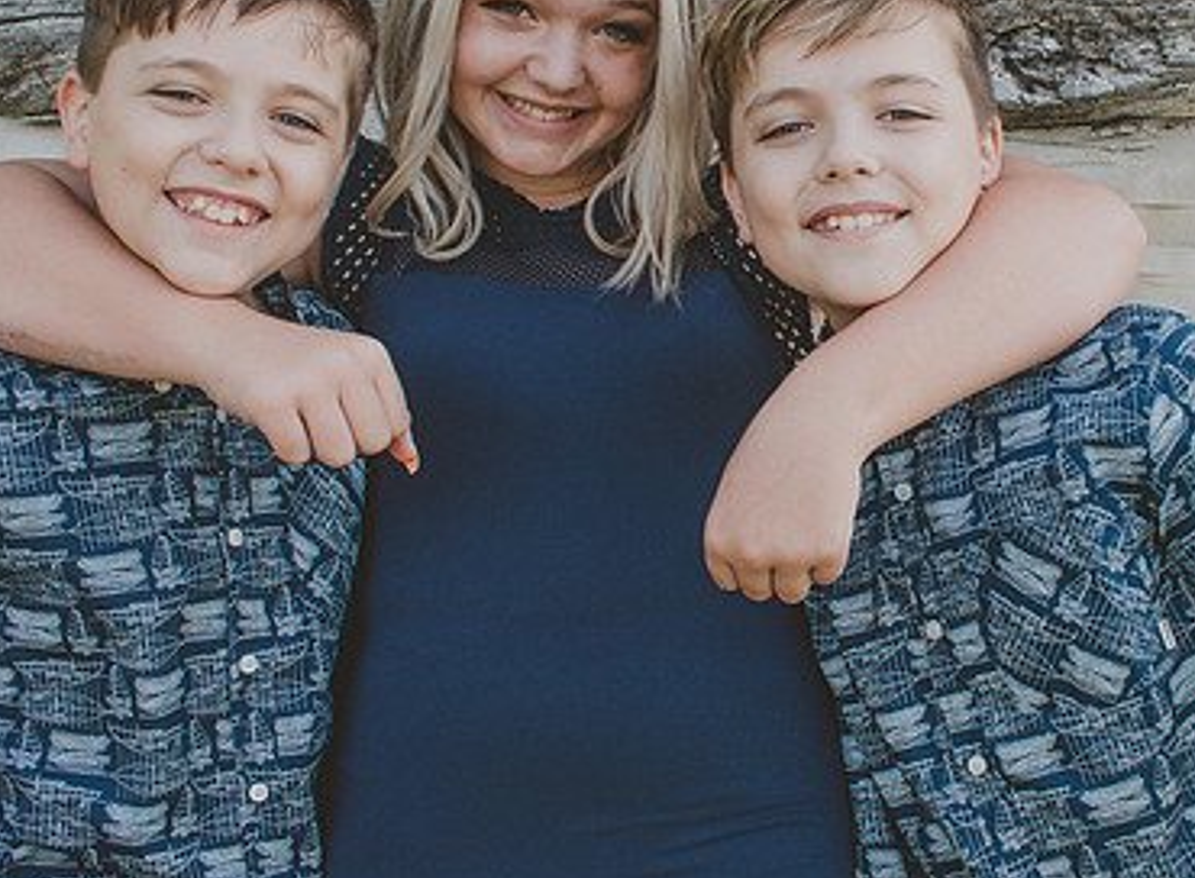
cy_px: 275
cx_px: 872
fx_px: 1817
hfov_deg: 35.7
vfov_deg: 27.0
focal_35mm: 53
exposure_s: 1/200
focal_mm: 18
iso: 400
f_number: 7.1
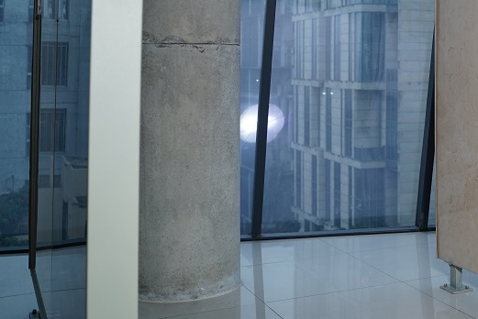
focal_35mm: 58
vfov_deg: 22.9
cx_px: 491
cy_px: 35
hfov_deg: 31.5
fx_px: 771
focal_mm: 28
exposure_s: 1/160
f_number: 2.8
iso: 320
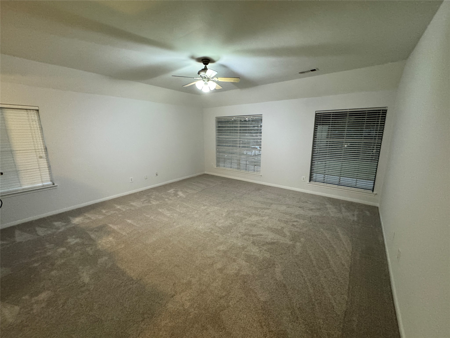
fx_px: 182
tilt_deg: -13.3
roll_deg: +0.3
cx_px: 225
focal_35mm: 14
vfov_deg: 85.7
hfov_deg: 102.1
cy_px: 169
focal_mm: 2.22
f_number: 2.2
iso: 800
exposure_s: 1/60
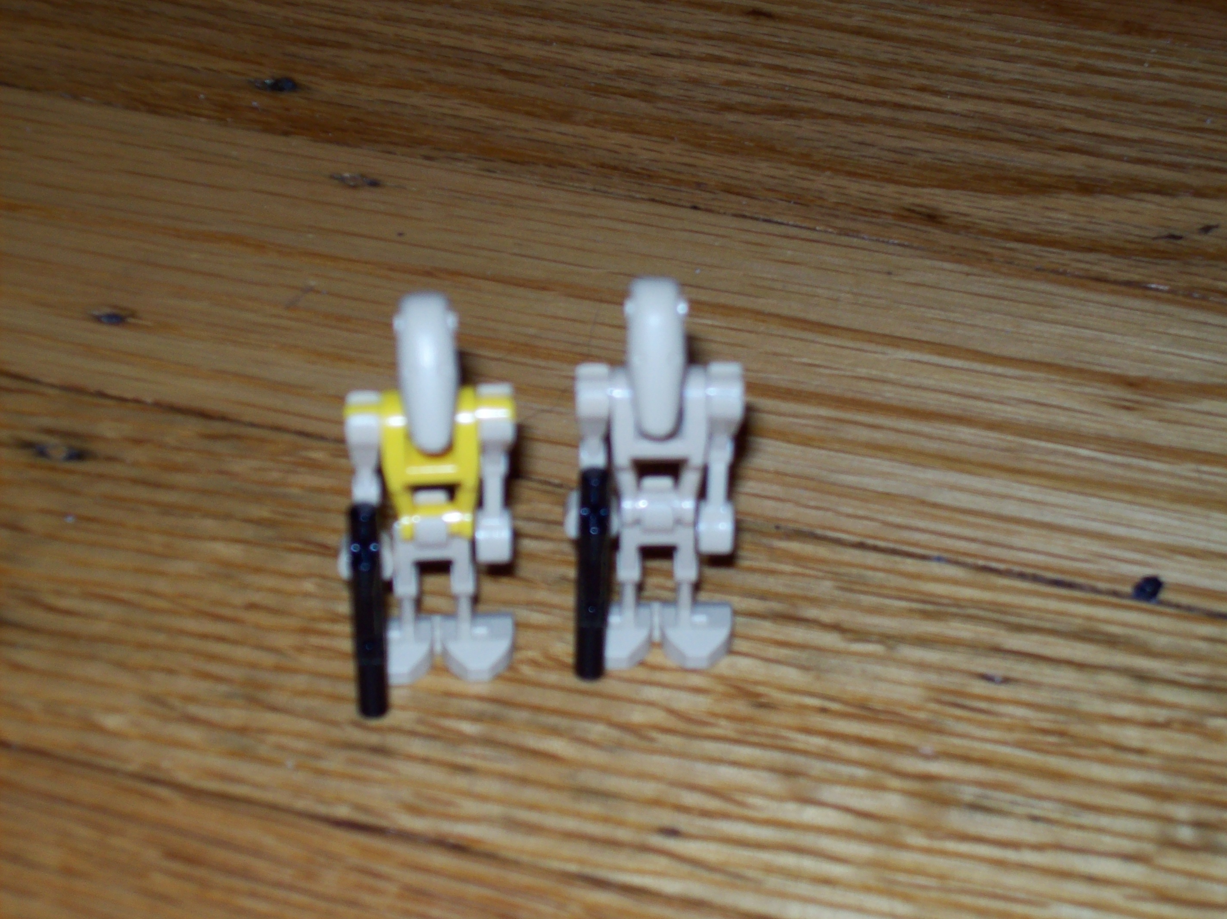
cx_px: 614
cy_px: 460
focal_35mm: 87
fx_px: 3083
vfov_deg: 17.0
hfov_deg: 22.5
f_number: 4.3
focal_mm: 14.3
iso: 80
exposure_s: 1/112
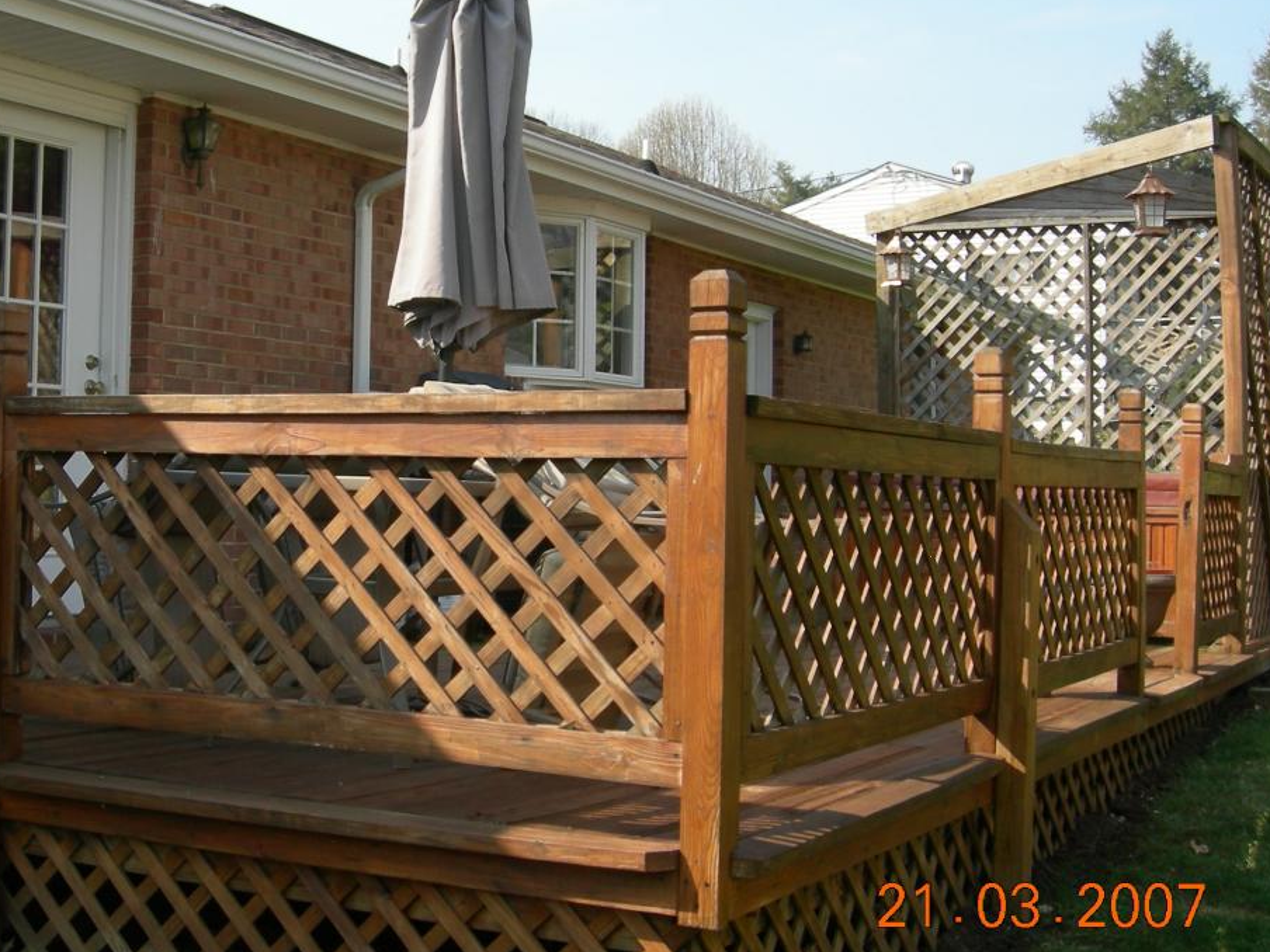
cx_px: 433
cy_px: 372
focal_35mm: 51
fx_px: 1871
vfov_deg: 28.5
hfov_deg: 37.1
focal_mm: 7.5
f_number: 5.4
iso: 64
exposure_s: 1/195
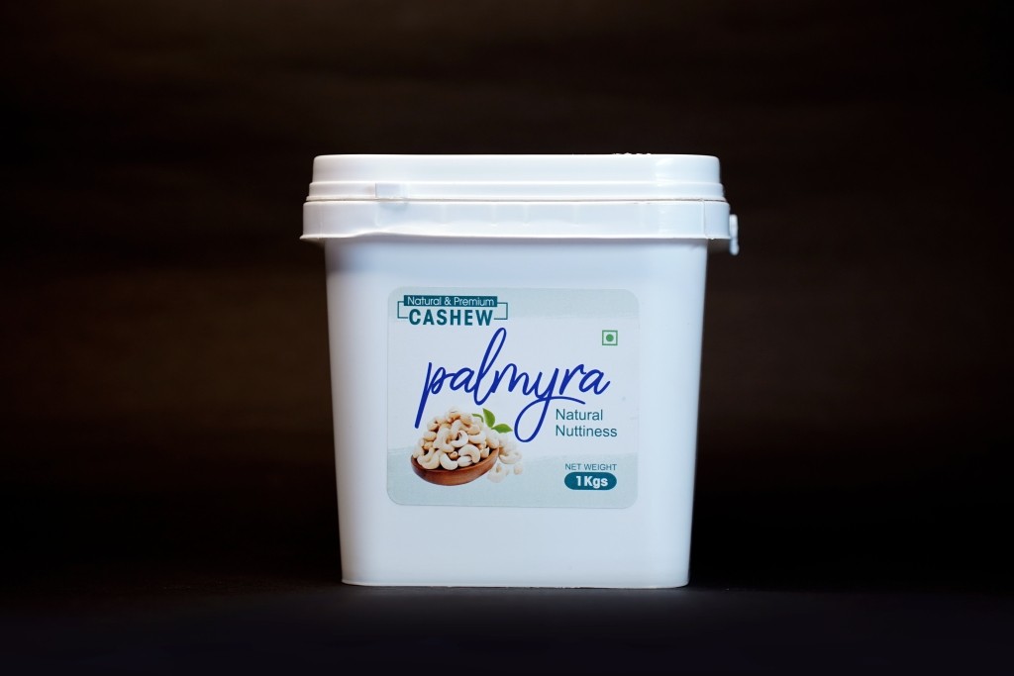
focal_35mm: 75
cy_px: 338
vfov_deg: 18.2
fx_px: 2113
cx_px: 507
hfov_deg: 27.0
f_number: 2.8
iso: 100
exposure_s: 1/125
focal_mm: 75
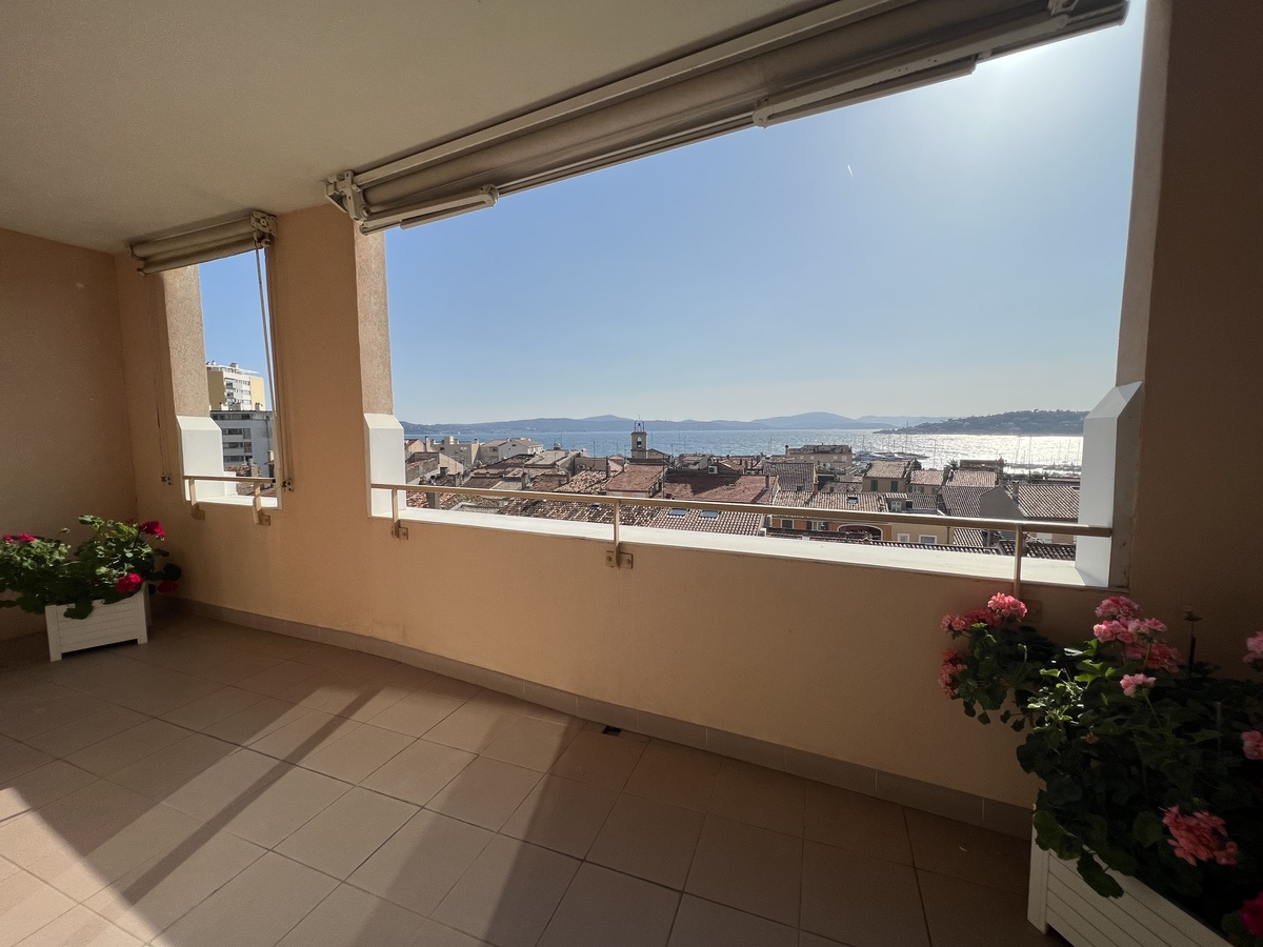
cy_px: 474
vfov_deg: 89.9
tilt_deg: -4.2
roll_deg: +0.5
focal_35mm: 13
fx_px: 474
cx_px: 632
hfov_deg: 106.2
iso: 32
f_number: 1.8
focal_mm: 1.57
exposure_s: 1/4587
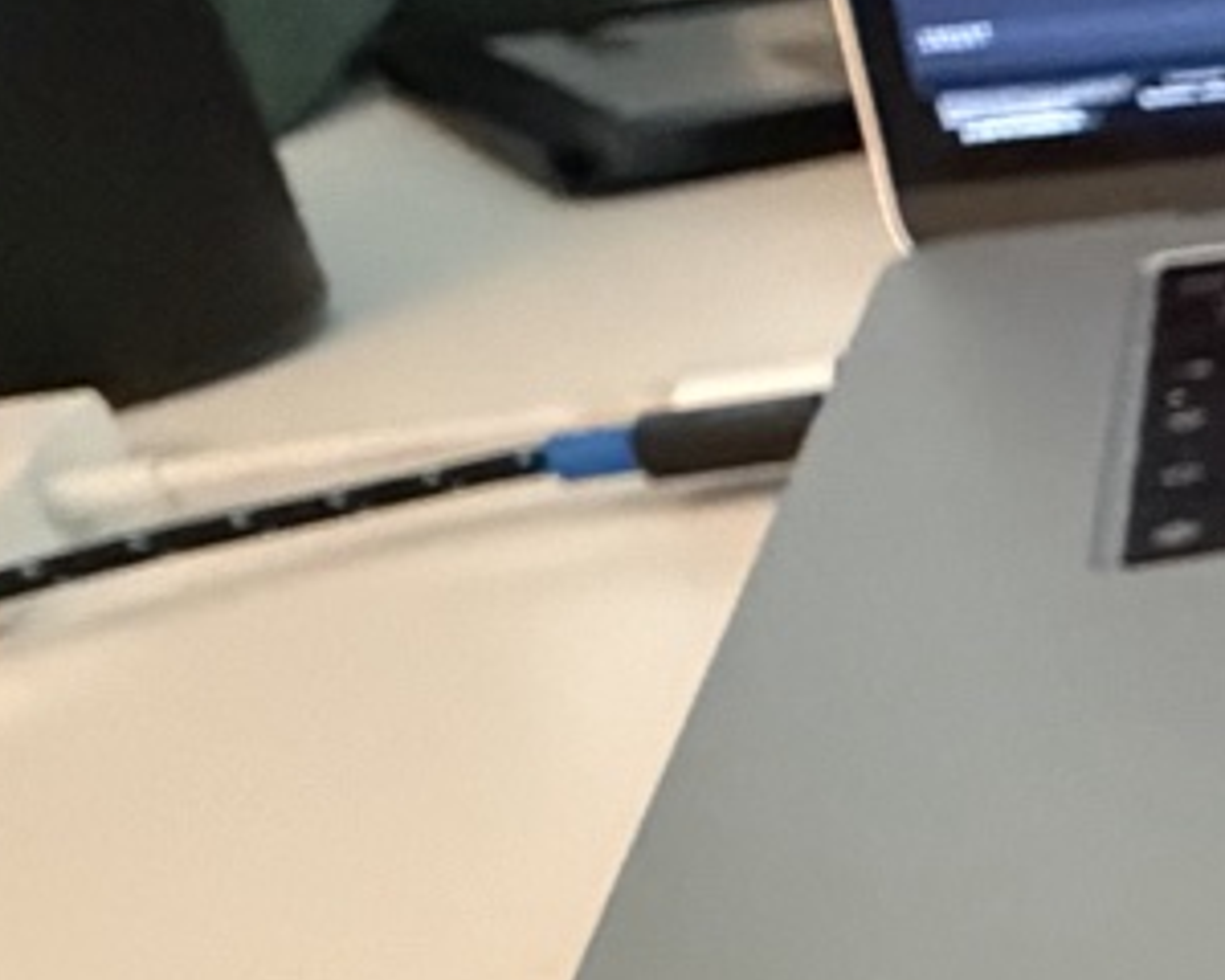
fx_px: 2647
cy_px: 866
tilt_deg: -30.6
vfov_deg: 20.6
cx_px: 2683
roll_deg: +0.5
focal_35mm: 73
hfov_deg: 16.5
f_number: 2.2
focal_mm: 2.22
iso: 800
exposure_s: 1/60
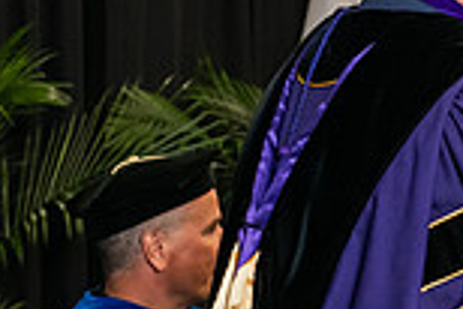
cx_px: 637
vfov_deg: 5.9
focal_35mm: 233
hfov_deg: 8.7
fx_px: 2999
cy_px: -10
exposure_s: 1/200
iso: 2500
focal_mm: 62
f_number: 5
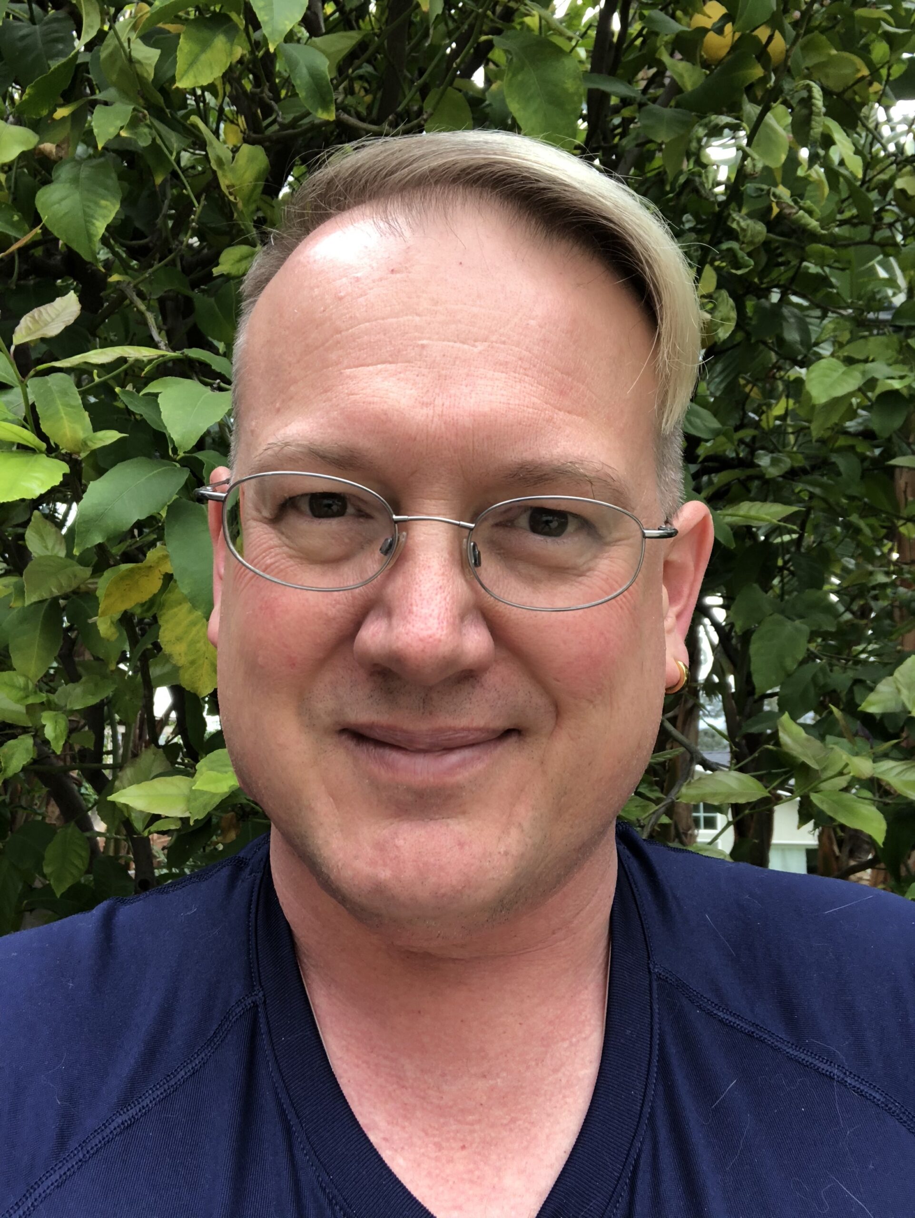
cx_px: 458
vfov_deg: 56.8
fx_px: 1127
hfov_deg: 44.2
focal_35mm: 32
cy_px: 609
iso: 25
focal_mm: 2.87
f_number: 2.2
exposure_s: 1/120
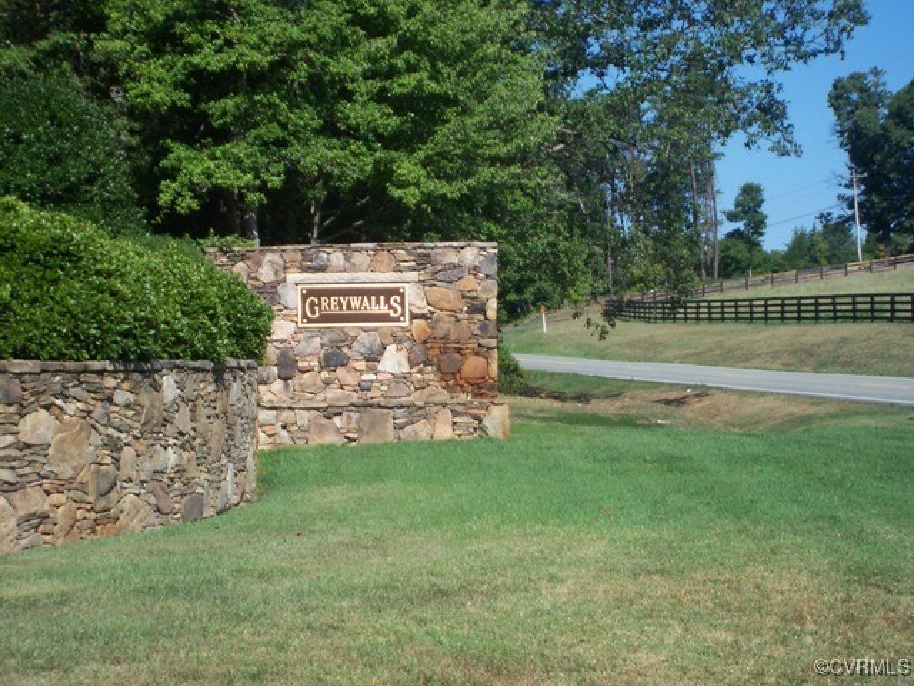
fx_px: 2007
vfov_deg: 19.4
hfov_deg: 25.7
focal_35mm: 76
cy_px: 343
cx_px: 457
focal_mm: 12.4
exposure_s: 1/500
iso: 64
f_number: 4.2
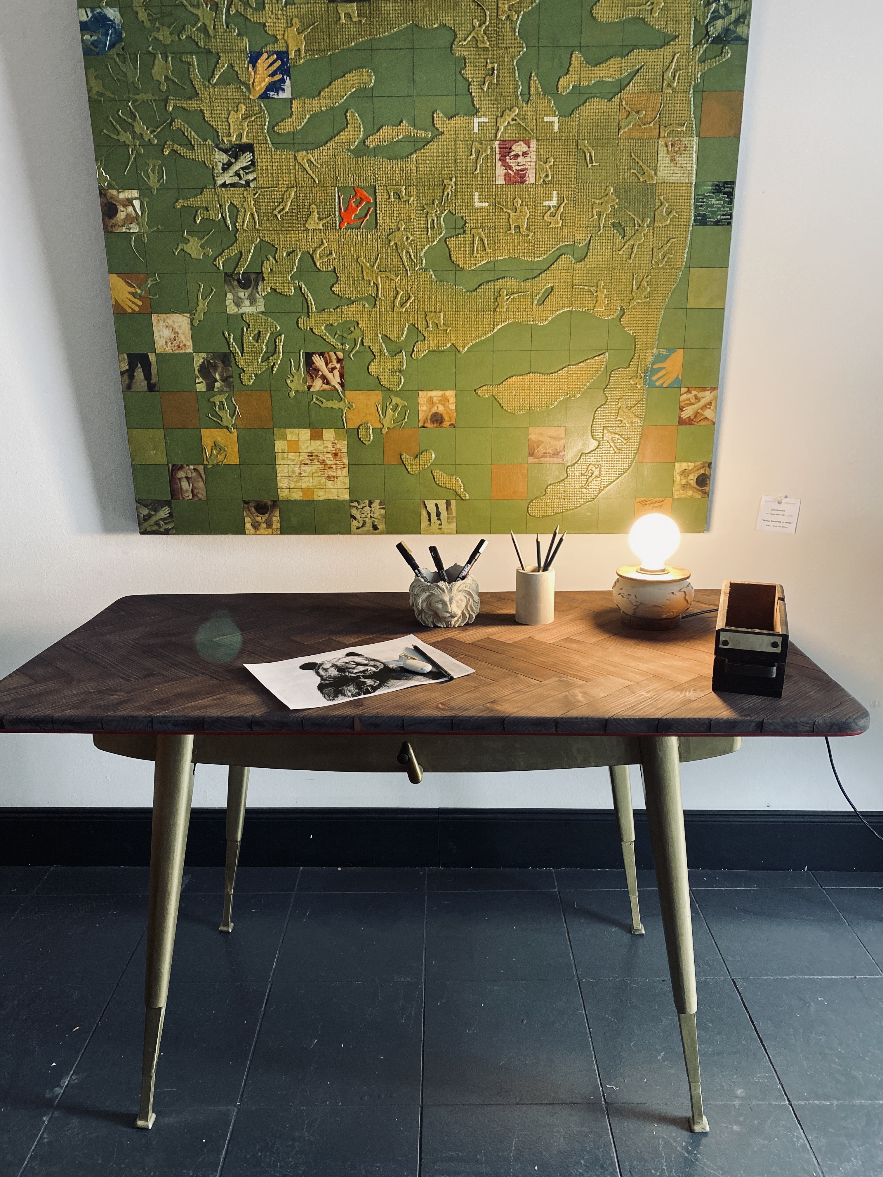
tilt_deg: -13.0
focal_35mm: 26
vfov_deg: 67.3
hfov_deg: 53.1
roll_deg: +1.0
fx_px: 884
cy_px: 588
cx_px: 442
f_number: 1.8
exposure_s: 1/50
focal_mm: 4.25
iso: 250
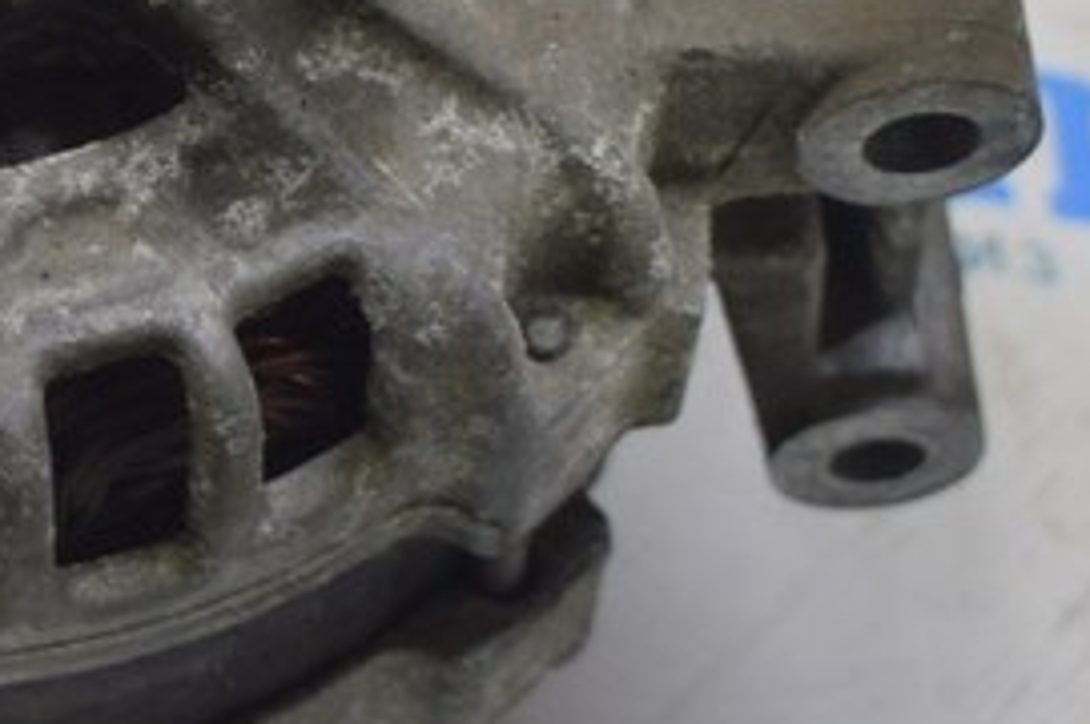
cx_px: -149
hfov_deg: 11.5
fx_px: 5319
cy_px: -99
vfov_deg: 7.7
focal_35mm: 176
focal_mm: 31
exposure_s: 1/25
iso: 400
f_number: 5.6
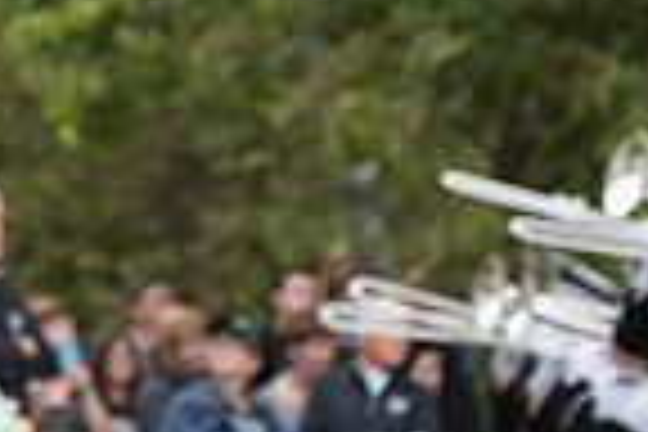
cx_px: -94
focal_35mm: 282
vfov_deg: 4.8
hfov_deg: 7.3
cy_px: -317
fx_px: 5076
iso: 1600
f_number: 3.5
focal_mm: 70
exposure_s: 1/320
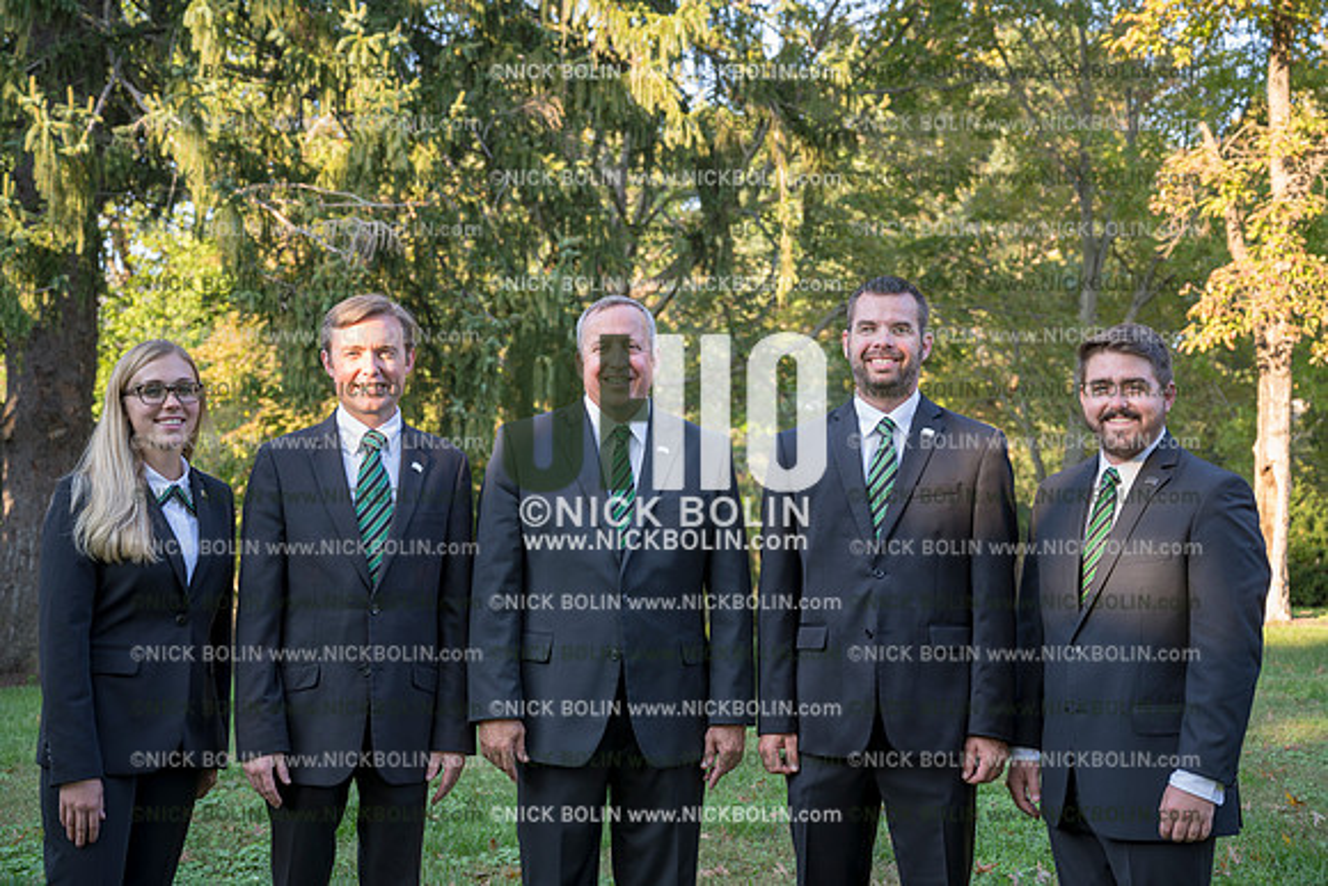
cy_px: 443
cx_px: 664
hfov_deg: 42.7
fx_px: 1697
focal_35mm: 46
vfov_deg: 29.3
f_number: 4
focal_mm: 46
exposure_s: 1/60
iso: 125
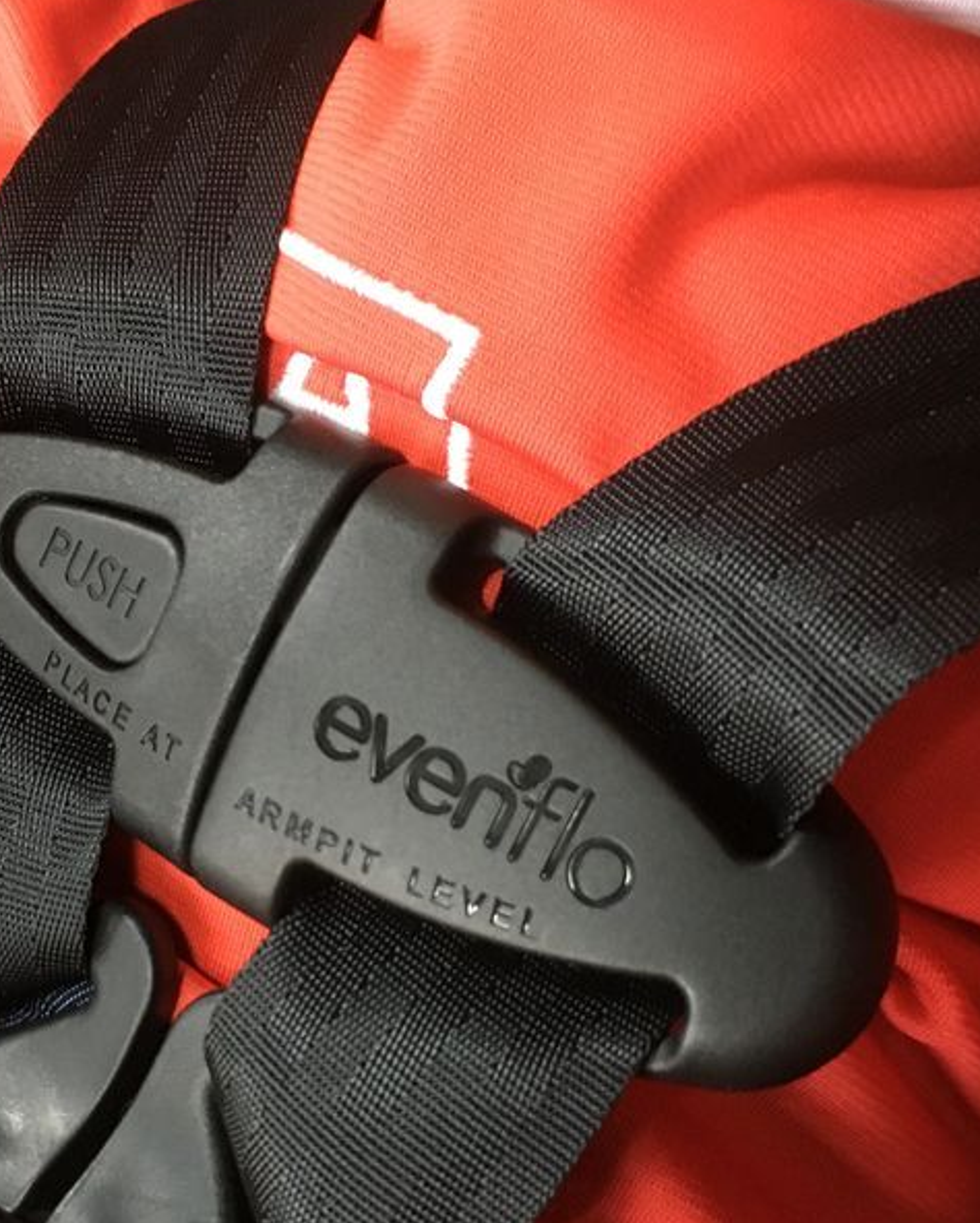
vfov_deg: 36.2
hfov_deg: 29.4
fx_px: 1848
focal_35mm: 51
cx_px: 304
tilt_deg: -51.1
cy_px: 844
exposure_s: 1/33
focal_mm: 4.15
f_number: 2.2
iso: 200
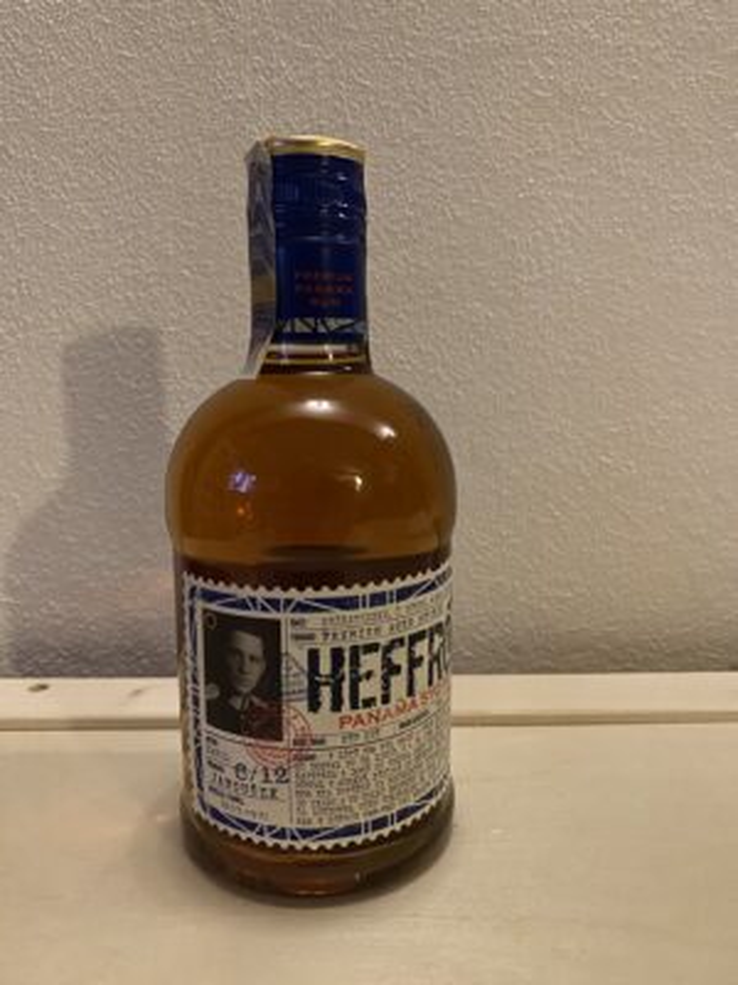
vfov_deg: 67.3
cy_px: 492
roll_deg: +0.6
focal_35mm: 26
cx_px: 369
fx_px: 739
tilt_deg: -10.1
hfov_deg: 53.1
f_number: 1.8
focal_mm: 4.25
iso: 1000
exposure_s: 1/25
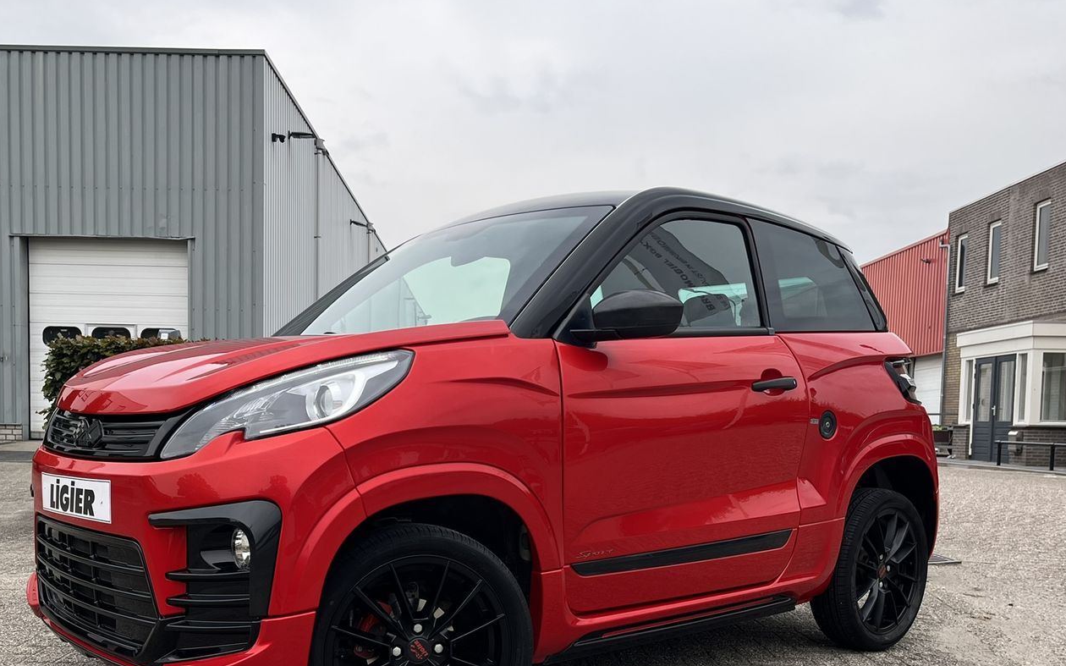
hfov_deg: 55.2
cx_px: 463
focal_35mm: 35
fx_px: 1017
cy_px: 476
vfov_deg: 35.7
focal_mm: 5.1
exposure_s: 1/833
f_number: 1.6
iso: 50
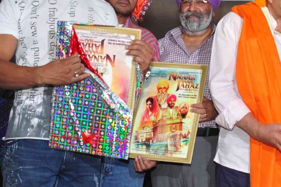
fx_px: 639
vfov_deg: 16.6
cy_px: 96
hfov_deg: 23.9
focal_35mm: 82
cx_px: 269
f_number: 5.6
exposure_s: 1/160
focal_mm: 20
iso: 400
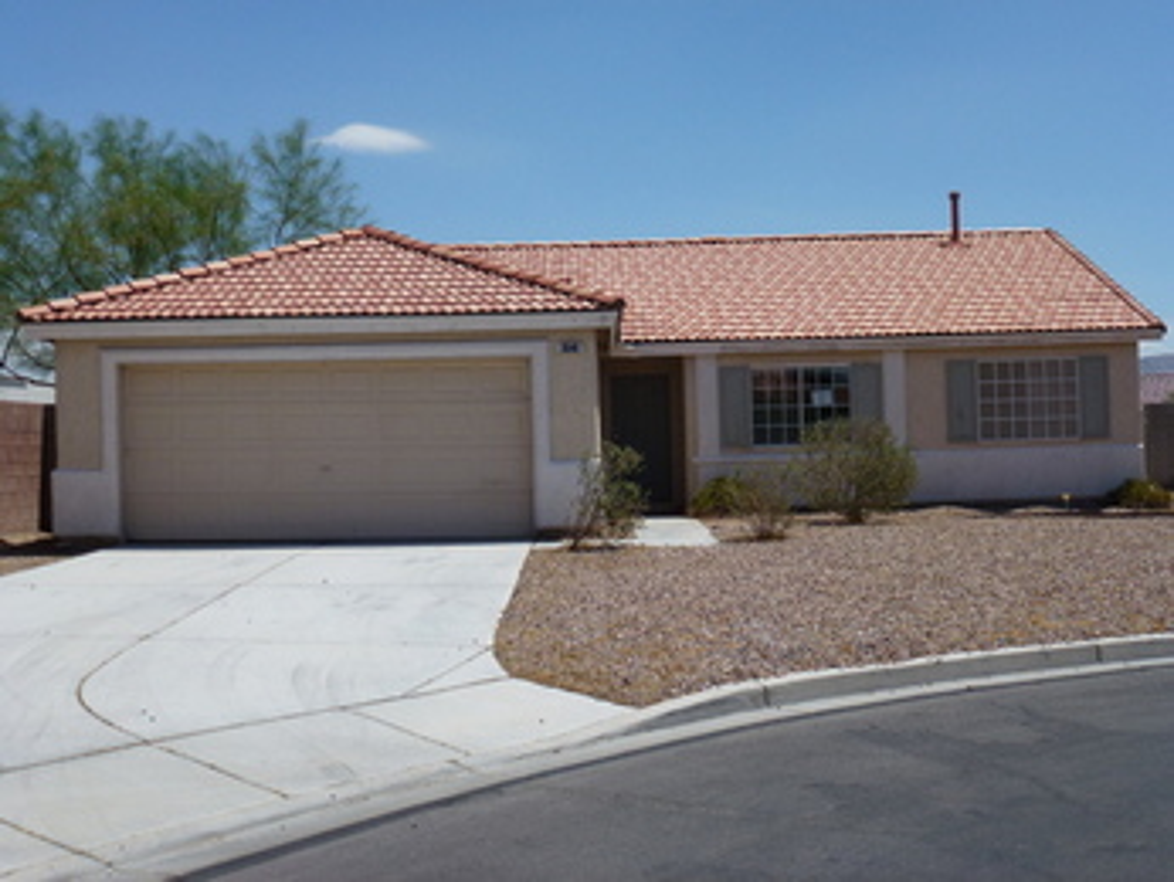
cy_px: 441
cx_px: 587
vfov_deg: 35.2
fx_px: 1391
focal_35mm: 41
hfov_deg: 45.7
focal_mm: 7.4
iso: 100
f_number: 3.9
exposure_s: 1/1600
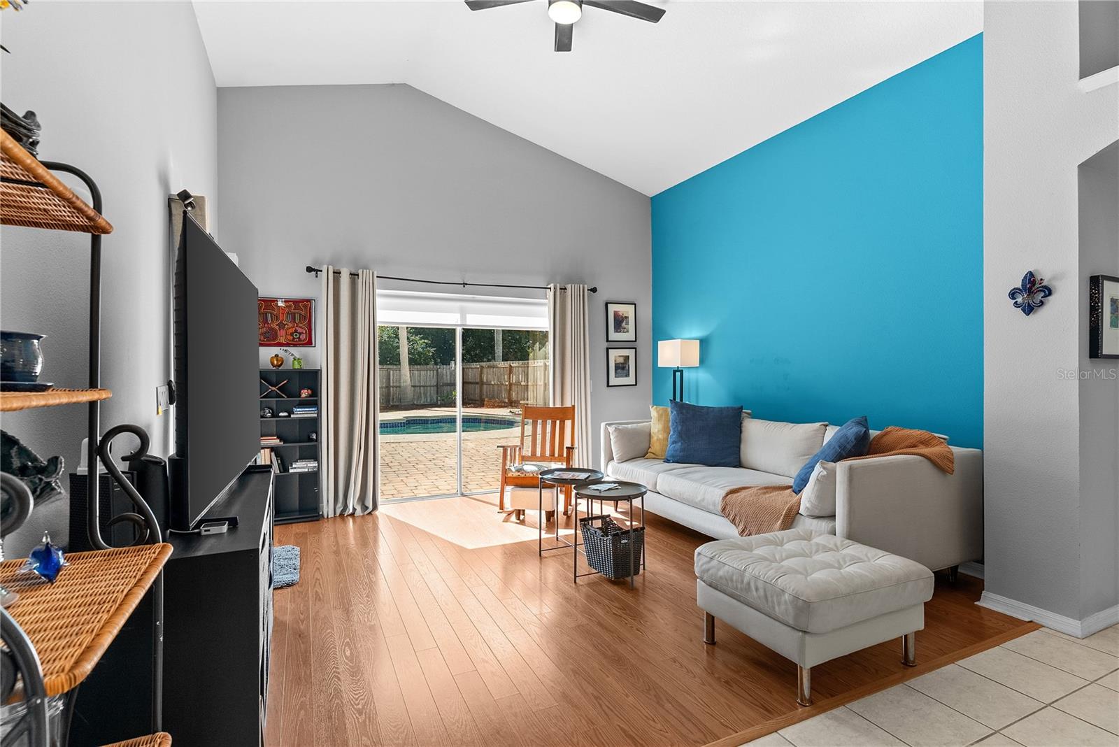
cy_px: 374
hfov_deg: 93.3
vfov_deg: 70.5
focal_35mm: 17
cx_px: 560
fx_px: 529
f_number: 8
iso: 400
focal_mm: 17
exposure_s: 1/13
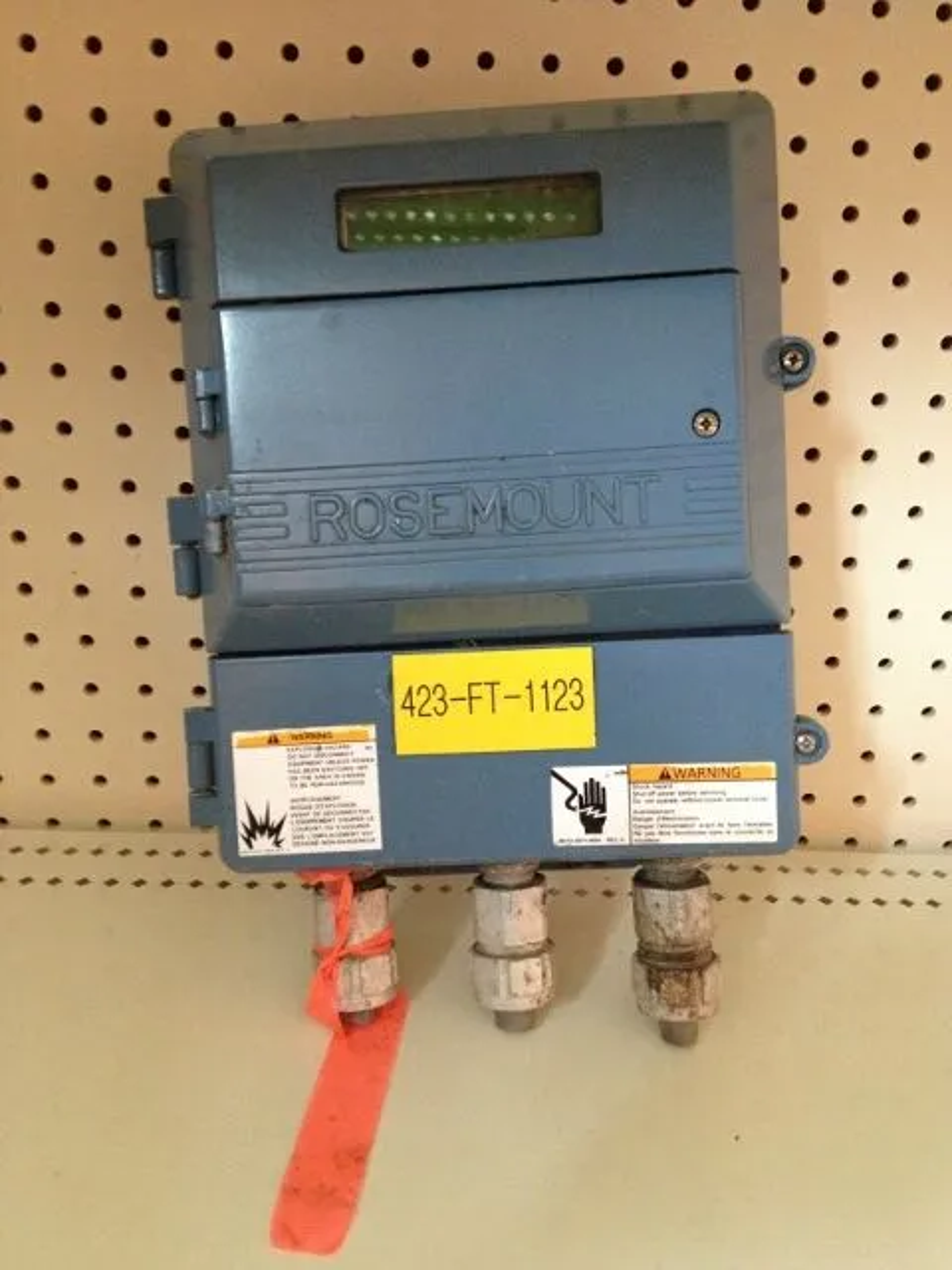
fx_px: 1283
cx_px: 476
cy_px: 635
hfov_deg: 40.7
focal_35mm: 35
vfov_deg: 52.6
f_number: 2.4
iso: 400
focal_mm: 4.28
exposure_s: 1/17
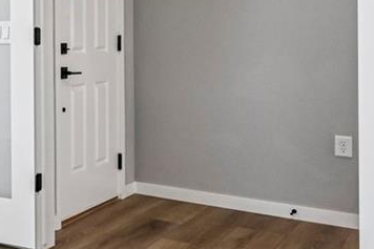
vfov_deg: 21.1
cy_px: 27
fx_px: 654
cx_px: -224
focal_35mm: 63
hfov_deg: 23.5
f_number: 11
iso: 100
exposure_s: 1/15
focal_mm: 14
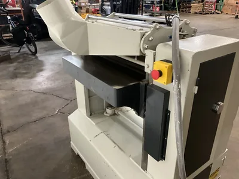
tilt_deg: -24.5
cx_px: 120
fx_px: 200
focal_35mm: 29
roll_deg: +0.8
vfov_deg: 48.2
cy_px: 90
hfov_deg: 61.7
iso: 320
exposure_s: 1/40
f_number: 1.8
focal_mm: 3
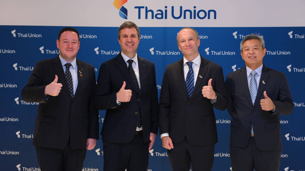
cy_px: 92
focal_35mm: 52
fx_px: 420
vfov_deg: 23.0
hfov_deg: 39.9
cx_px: 151
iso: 2000
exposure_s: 1/160
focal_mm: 49
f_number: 4
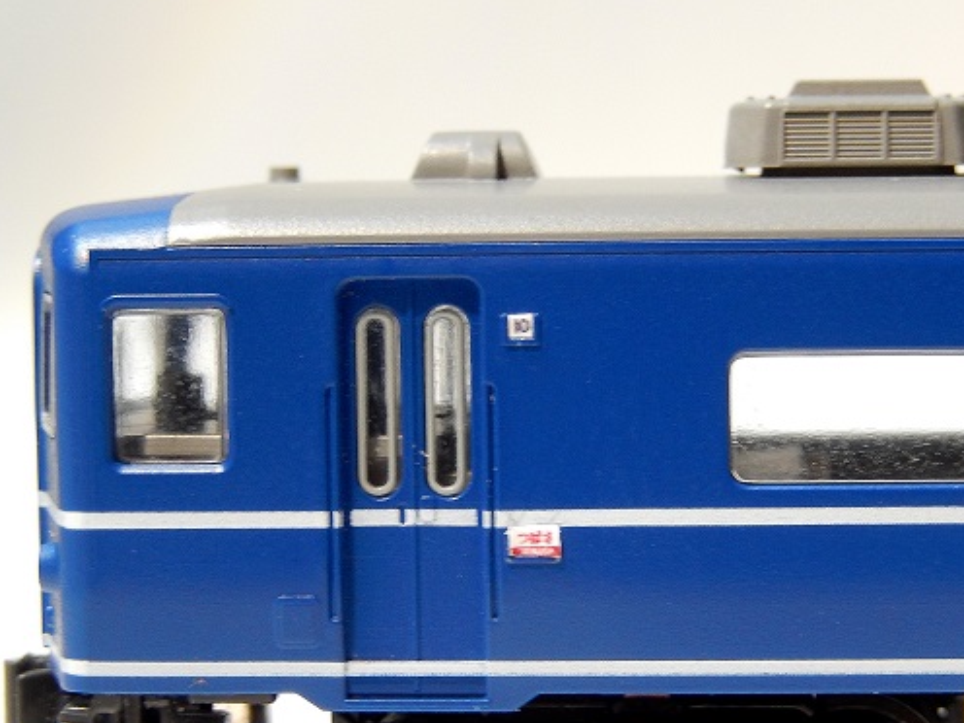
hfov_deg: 14.7
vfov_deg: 11.1
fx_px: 3732
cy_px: 477
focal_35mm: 134
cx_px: 579
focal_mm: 17
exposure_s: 1/1.6
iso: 200
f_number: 5.2
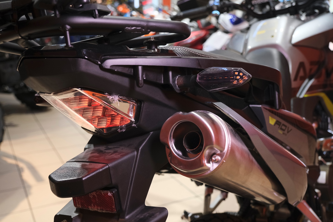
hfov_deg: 54.4
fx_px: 324
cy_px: 111
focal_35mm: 35
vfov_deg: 37.9
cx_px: 166
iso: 1600
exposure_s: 1/100
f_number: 4
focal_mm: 23.5
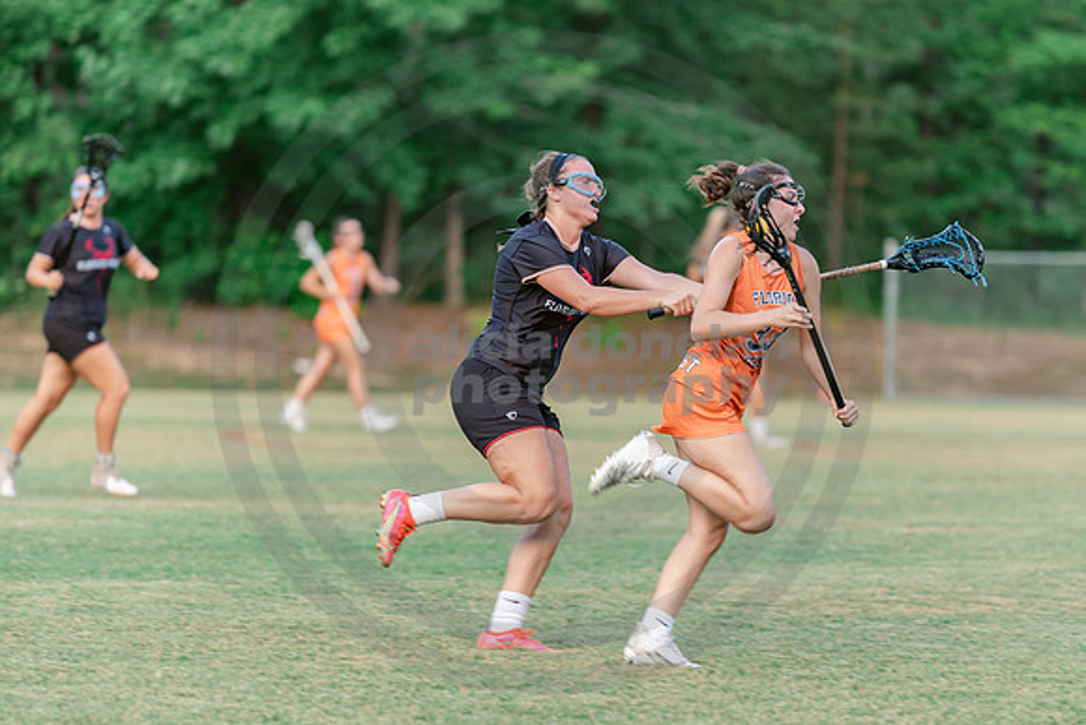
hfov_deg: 7.6
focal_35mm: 271
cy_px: 479
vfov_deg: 5.1
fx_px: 8187
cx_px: 664
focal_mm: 200
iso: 250
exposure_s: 1/400
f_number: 2.8
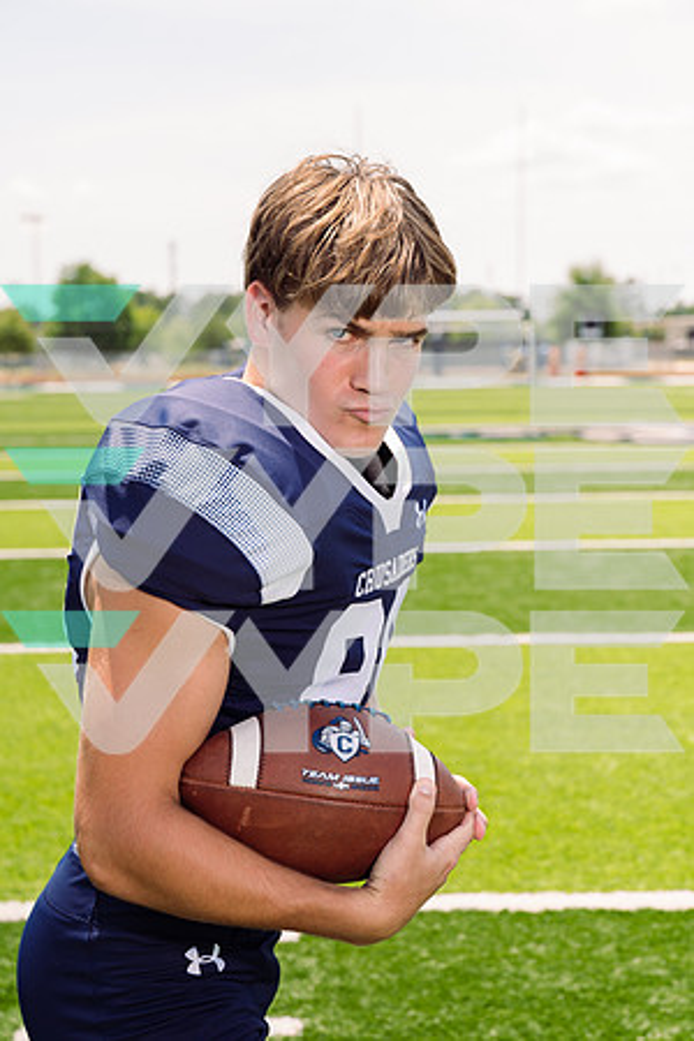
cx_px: 347
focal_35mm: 70
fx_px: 2024
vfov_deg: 28.8
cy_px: 520
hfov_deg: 19.5
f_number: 5.6
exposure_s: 1/250
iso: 50
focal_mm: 70
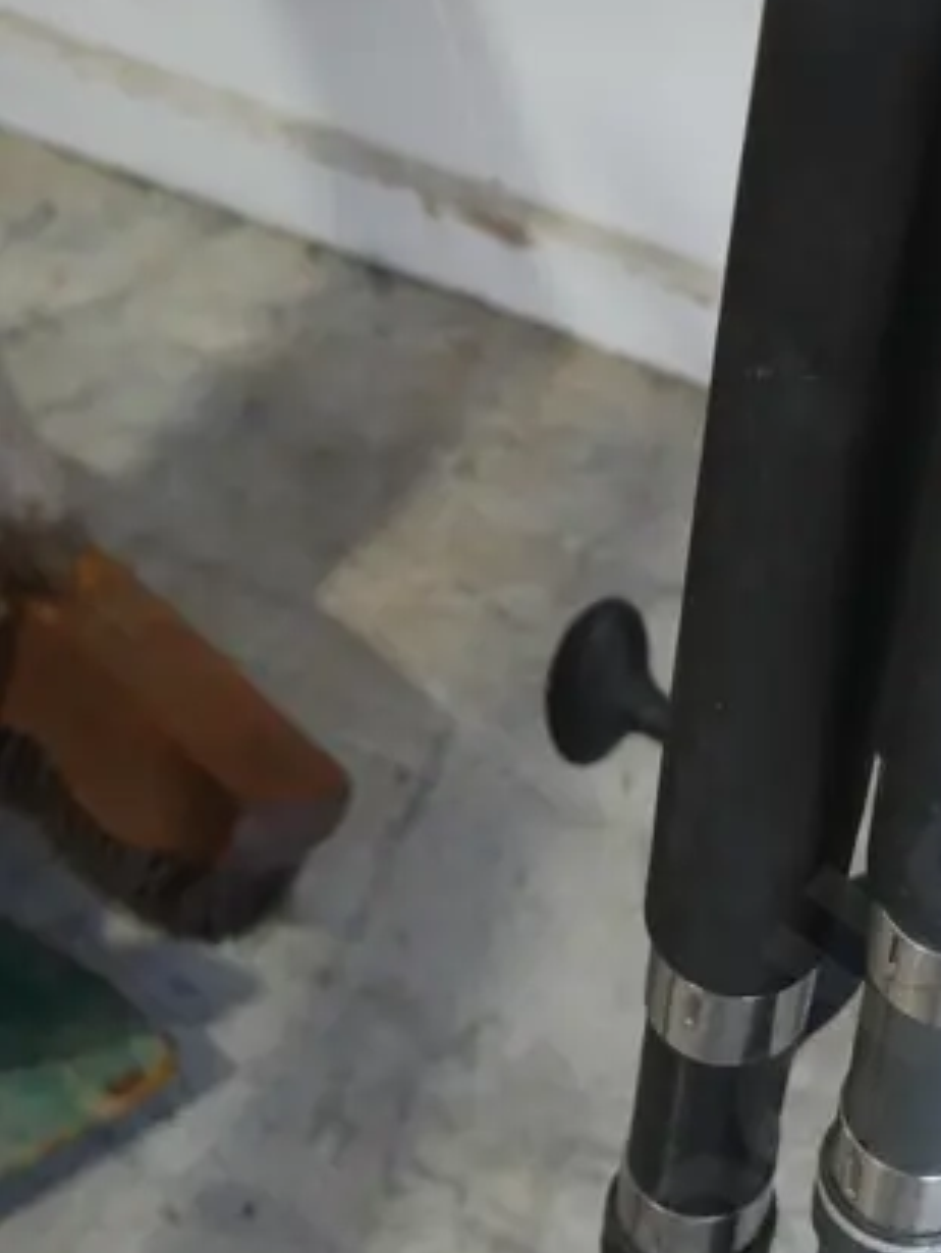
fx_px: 2716
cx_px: 1172
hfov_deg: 18.5
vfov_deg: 26.0
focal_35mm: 75
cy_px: 614
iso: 200
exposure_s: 1/100
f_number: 3.6
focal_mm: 15
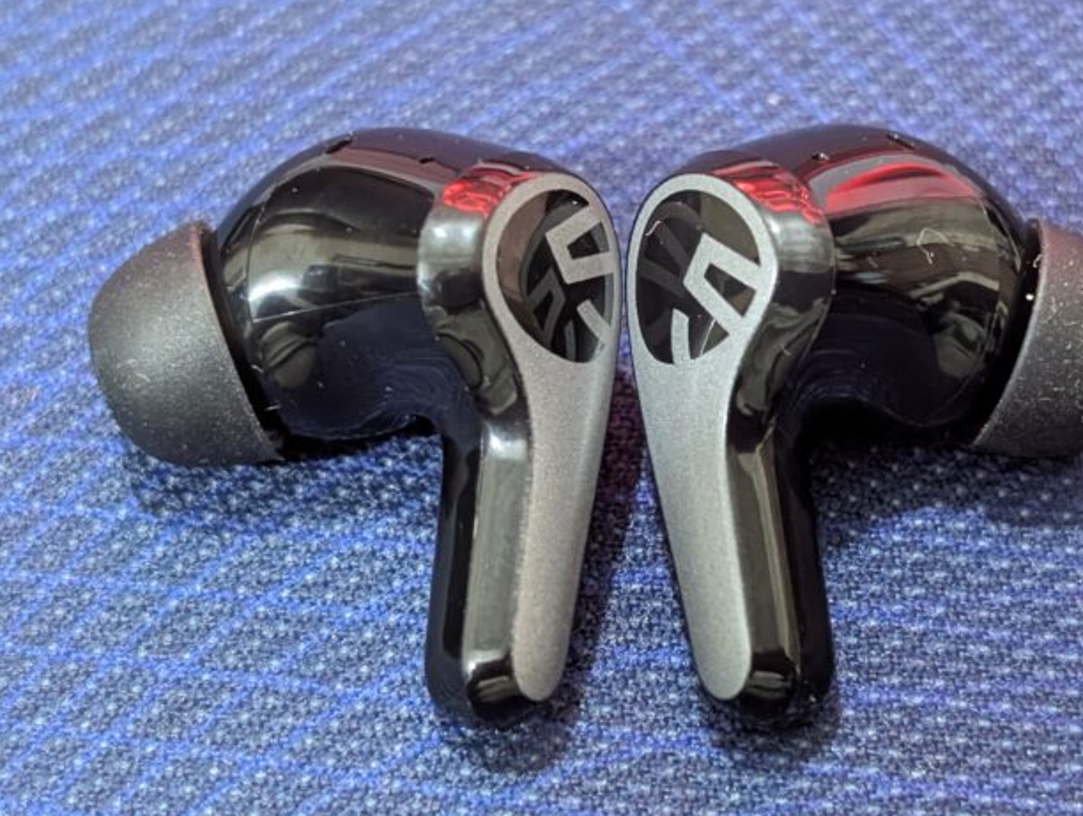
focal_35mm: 82
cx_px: 614
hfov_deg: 23.8
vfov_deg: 18.0
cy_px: 332
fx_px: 2569
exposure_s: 1/24.4
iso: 1069
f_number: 1.68
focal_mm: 6.9
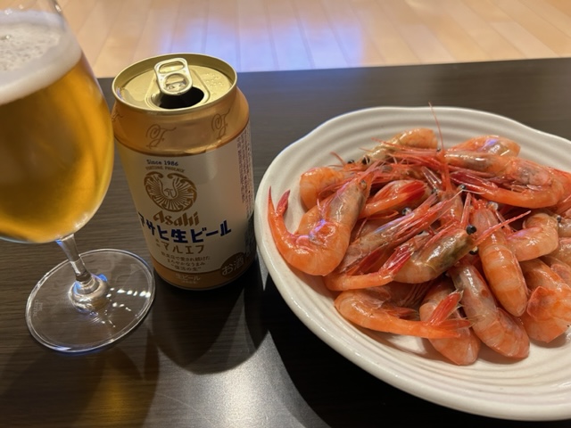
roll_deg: +1.0
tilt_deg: -43.7
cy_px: 214
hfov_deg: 67.3
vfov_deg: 53.1
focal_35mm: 26
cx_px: 286
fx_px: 429
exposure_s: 1/60
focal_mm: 5.7
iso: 250
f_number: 1.5
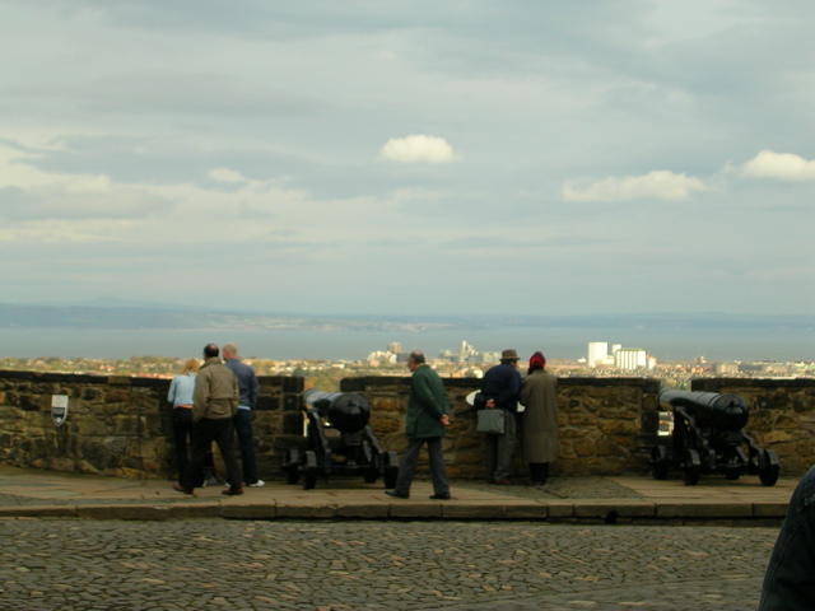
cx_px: 408
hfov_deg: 24.1
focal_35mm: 81
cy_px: 306
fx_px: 1907
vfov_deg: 18.2
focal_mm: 12.3
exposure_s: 1/335
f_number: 4
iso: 50
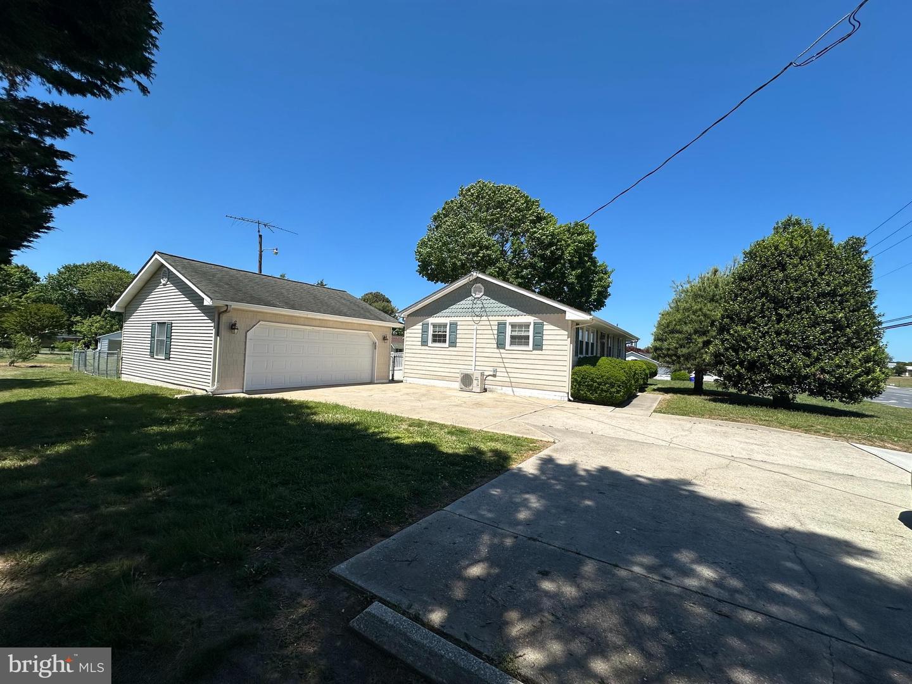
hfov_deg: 102.1
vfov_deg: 85.7
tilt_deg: +2.6
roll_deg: -3.0
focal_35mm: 14
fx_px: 369
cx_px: 456
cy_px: 342
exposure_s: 1/2817
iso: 50
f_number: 2.2
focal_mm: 2.22
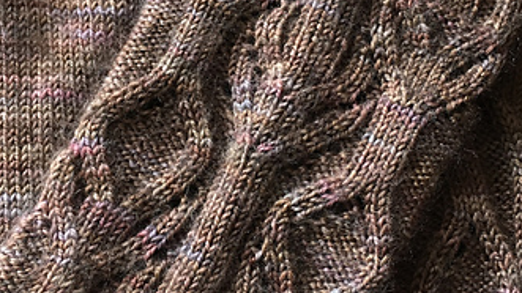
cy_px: 129
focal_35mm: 61
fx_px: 844
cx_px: 287
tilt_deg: -77.1
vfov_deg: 19.7
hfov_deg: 34.3
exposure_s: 1/30
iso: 40
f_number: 2.2
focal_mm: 4.15
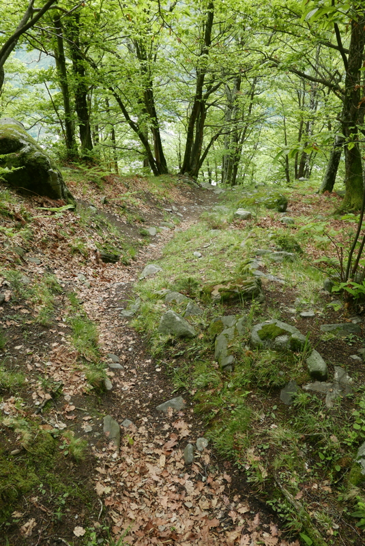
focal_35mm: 24
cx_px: 182
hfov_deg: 53.2
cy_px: 273
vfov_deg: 73.7
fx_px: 364
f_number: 3.5
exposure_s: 1/125
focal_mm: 10.9
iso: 200
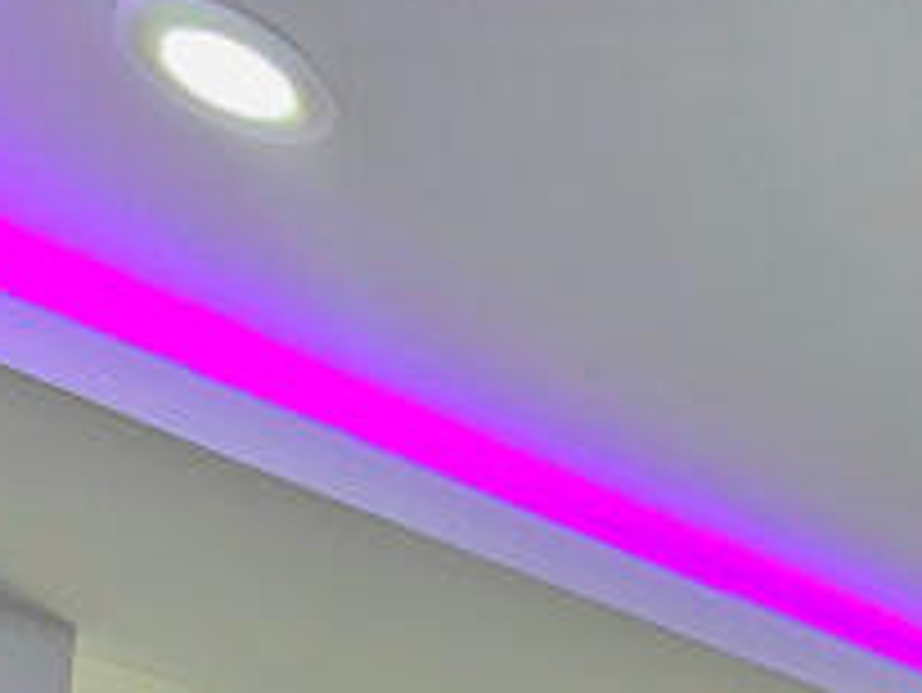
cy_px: 1593
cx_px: 1772
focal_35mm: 65
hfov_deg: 19.5
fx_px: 1732
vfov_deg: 15.1
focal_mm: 2.2
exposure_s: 1/100
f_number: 2.2
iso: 125
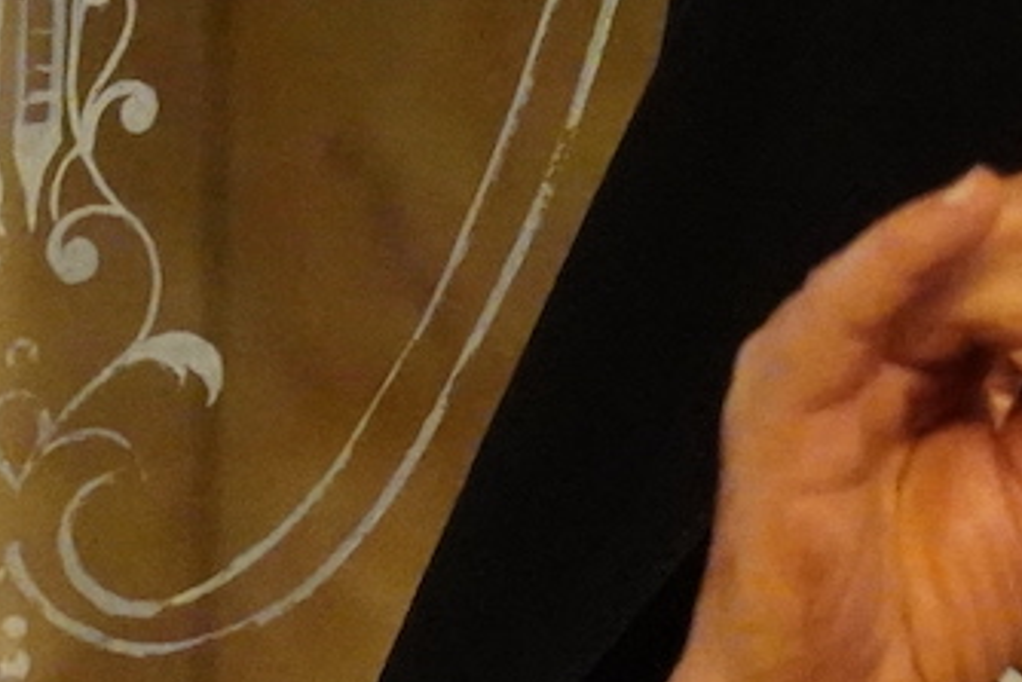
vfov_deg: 2.3
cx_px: 851
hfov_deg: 3.4
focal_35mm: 604
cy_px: 1288
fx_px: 17153
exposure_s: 1/400
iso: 20000
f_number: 5.6
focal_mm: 105
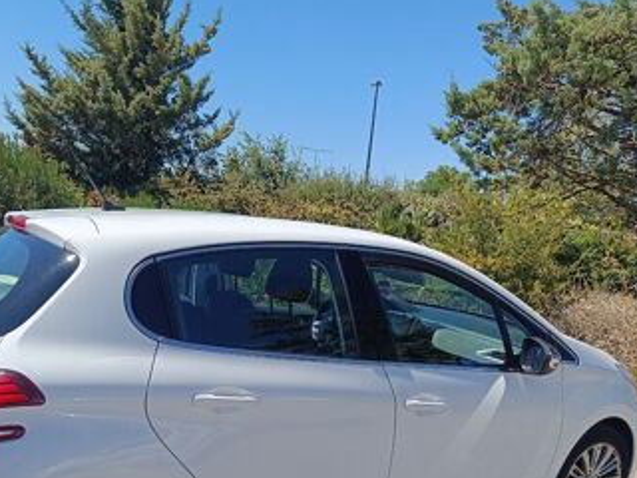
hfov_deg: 51.3
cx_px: 297
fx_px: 662
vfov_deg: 38.8
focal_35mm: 36
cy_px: 347
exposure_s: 1/1012
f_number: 1.88
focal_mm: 5.59
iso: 55
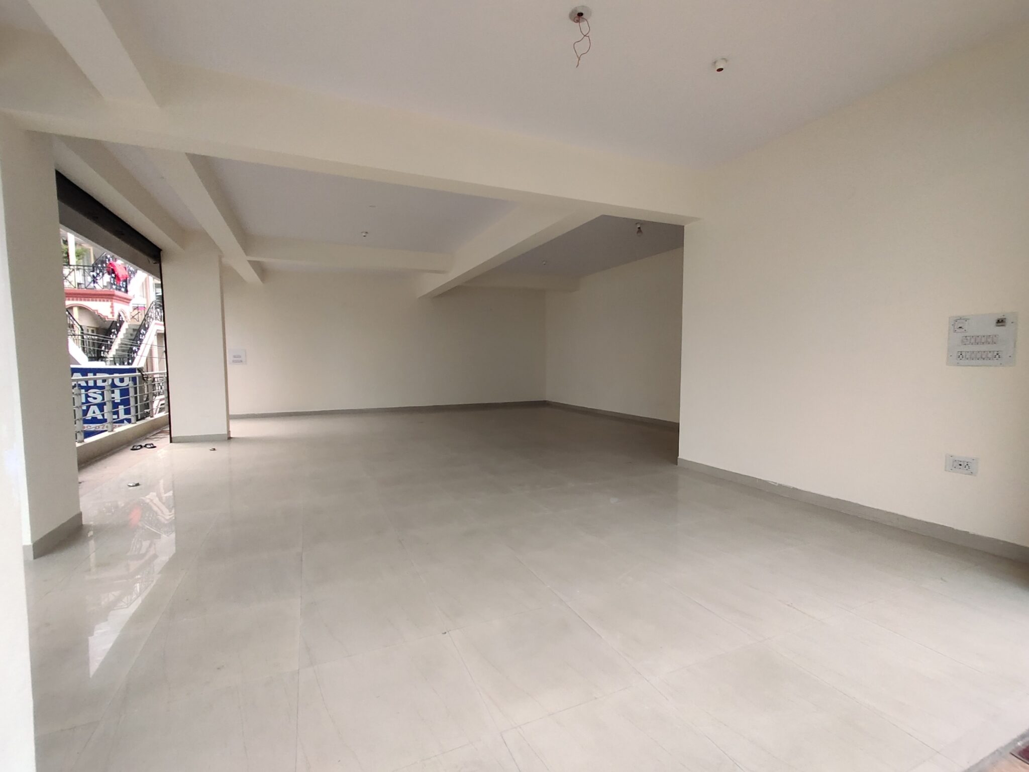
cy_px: 386
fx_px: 476
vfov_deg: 78.1
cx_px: 514
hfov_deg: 94.5
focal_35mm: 16
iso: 179
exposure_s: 1/50
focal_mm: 1.64
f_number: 2.2
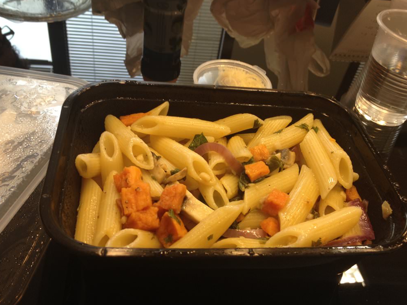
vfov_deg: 39.7
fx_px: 423
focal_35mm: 36
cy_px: 153
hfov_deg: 51.4
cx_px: 205
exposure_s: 1/24
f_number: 2.4
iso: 50
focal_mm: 4.28
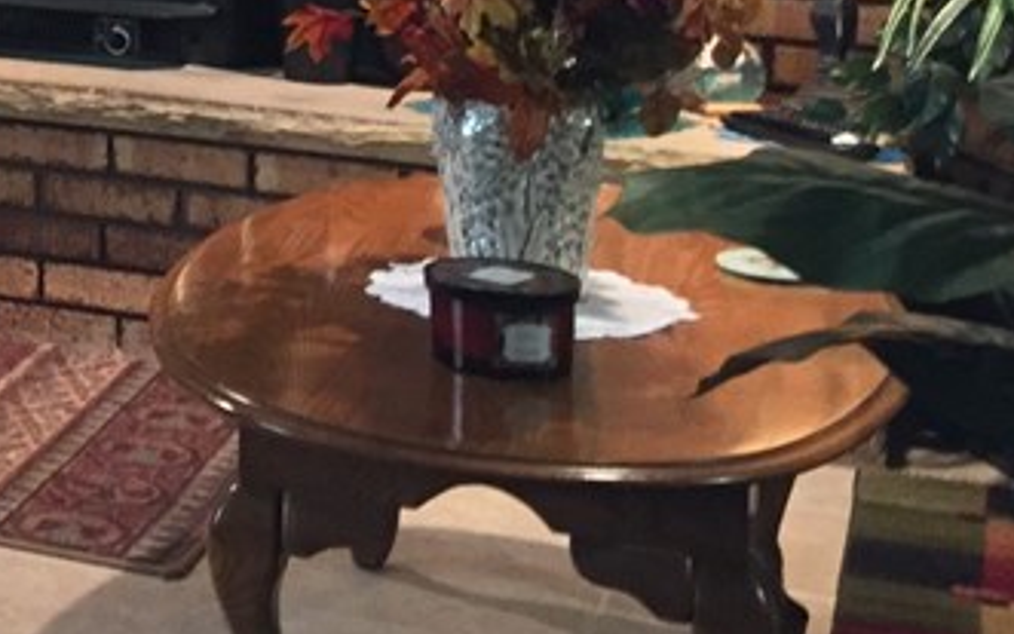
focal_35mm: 95
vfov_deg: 12.9
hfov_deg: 19.0
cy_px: -358
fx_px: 2626
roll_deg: -1.1
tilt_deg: +0.1
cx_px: -530
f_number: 2.2
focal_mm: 4.15
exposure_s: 1/15
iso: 320
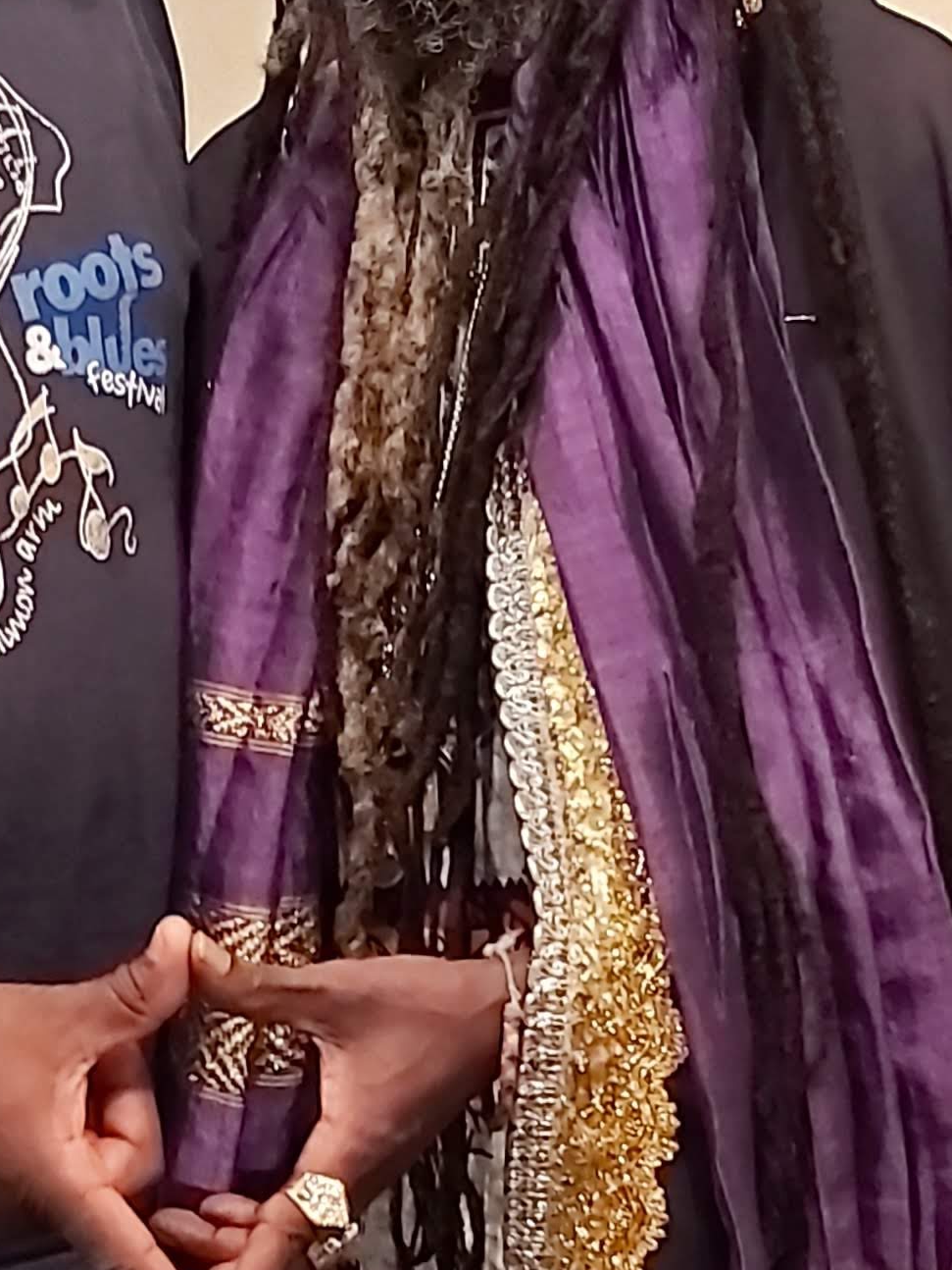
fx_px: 2969
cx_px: 309
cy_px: 979
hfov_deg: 18.2
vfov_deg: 23.8
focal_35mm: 81
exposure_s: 1/25
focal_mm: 3.92
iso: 640
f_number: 1.7
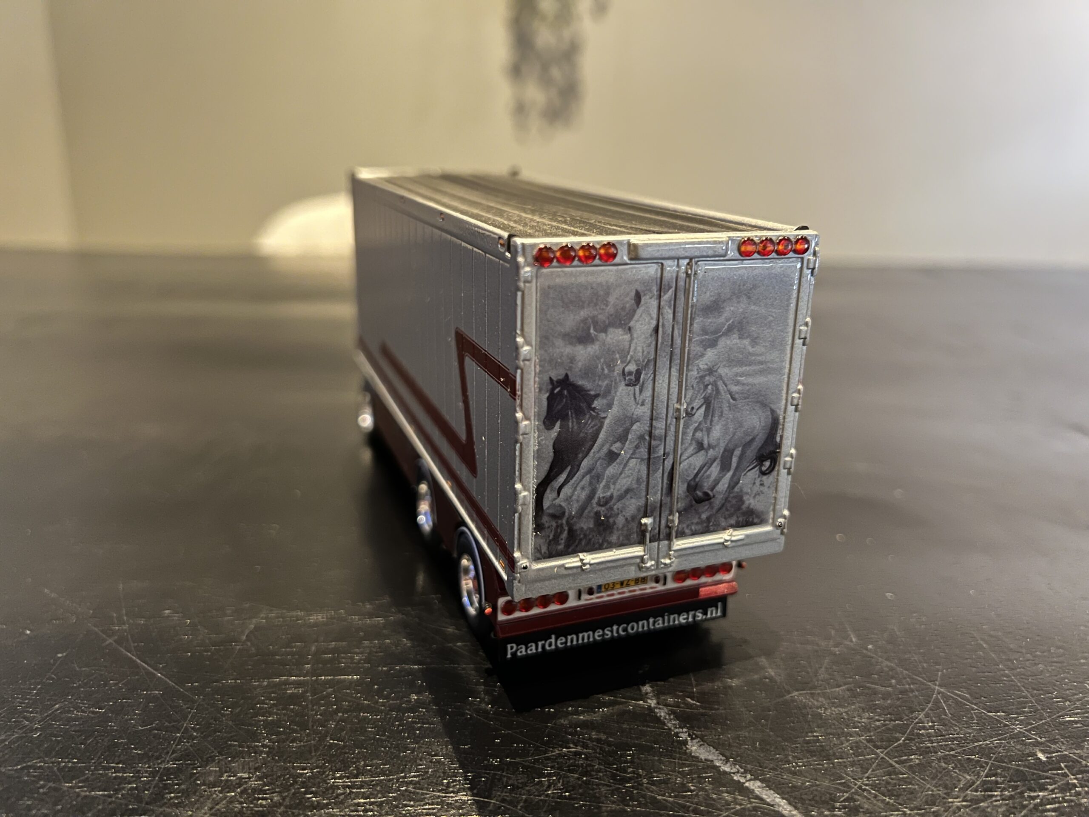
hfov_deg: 67.3
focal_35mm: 26
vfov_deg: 53.1
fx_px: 818
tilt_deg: -18.0
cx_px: 544
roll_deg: -1.6
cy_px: 408
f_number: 1.5
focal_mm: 5.7
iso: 1000
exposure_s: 1/27
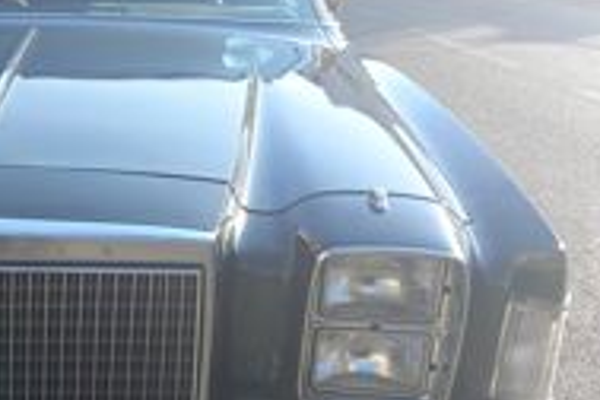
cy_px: 273
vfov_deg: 20.5
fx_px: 1100
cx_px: -57
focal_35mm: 66
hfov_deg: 27.9
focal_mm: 4.6
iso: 25
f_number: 2
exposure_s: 1/212
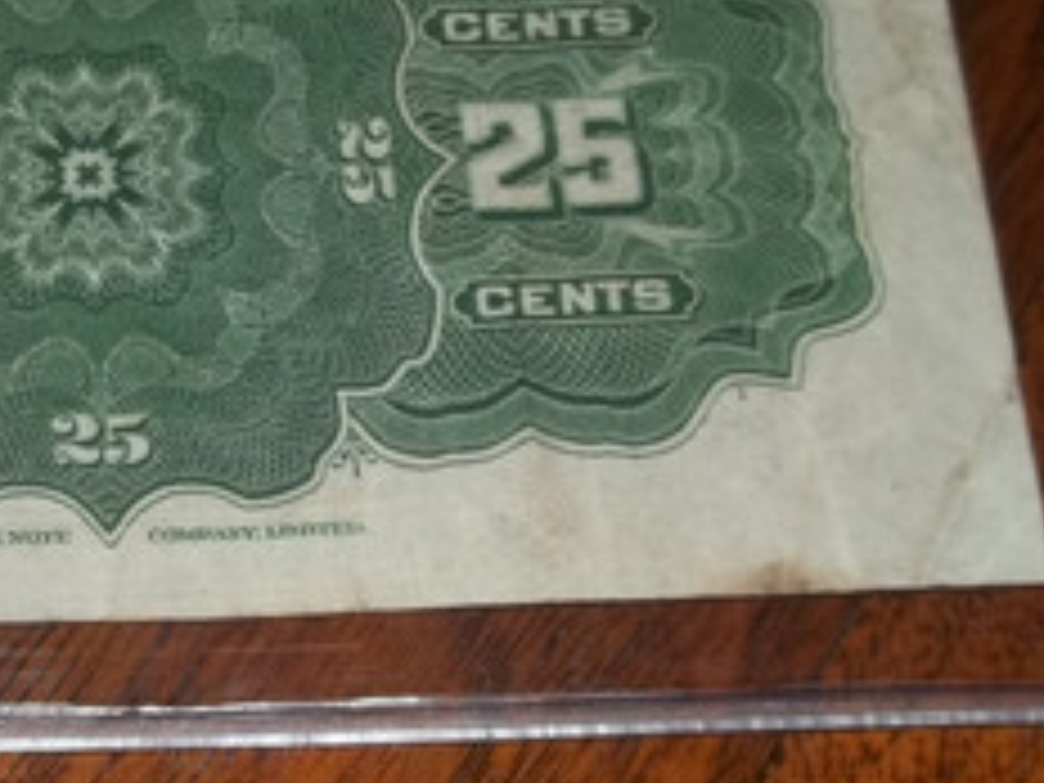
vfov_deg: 16.2
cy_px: 234
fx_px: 2745
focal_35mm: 91
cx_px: 99
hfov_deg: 21.1
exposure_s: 1/30
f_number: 3.3
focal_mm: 5.9
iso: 64
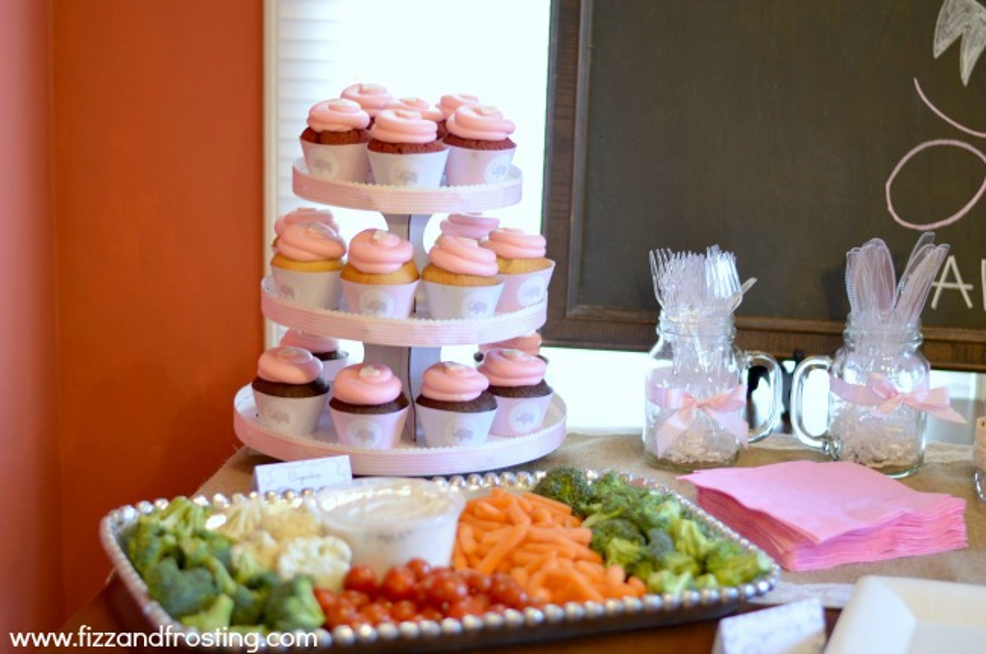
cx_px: 493
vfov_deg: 18.1
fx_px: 2051
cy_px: 327
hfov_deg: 27.0
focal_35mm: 75
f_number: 1.8
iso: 250
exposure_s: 1/30
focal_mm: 50
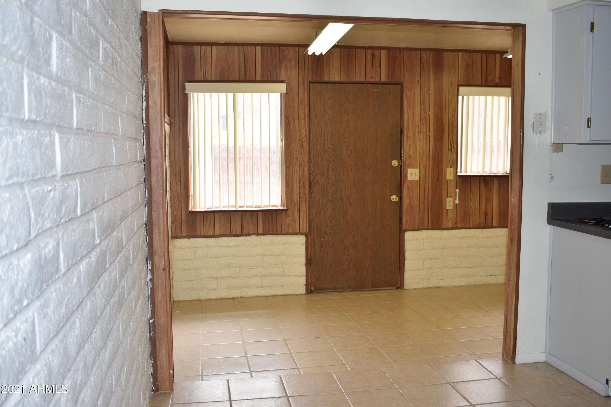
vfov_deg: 38.4
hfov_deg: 55.1
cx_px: 306
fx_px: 585
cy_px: 204
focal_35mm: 34
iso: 320
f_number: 5
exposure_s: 1/200
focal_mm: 23
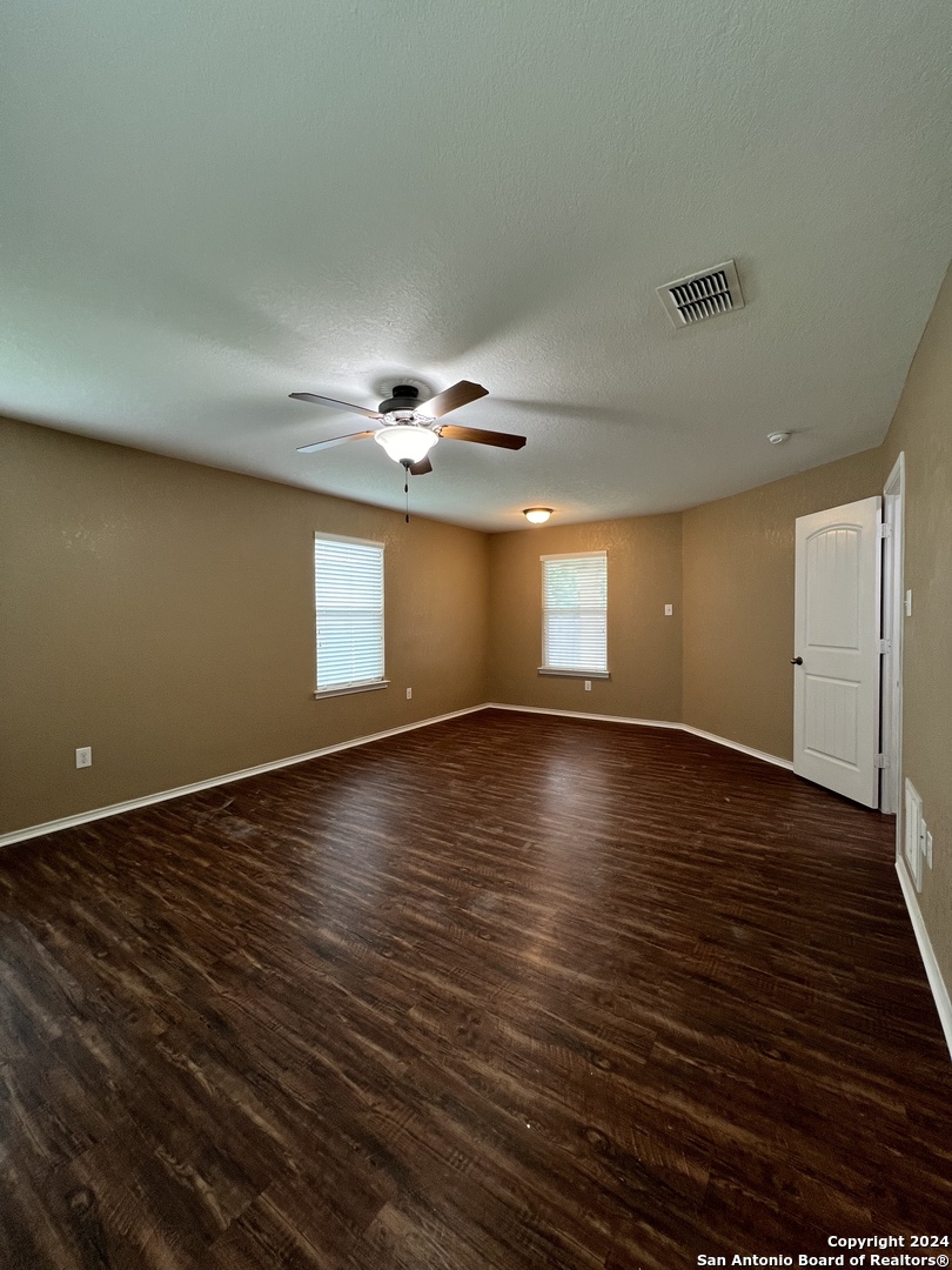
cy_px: 635
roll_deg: +0.9
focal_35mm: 13
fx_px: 477
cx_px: 476
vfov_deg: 106.2
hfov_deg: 89.9
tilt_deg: -1.6
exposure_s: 1/60
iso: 200
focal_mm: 1.57
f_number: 1.8
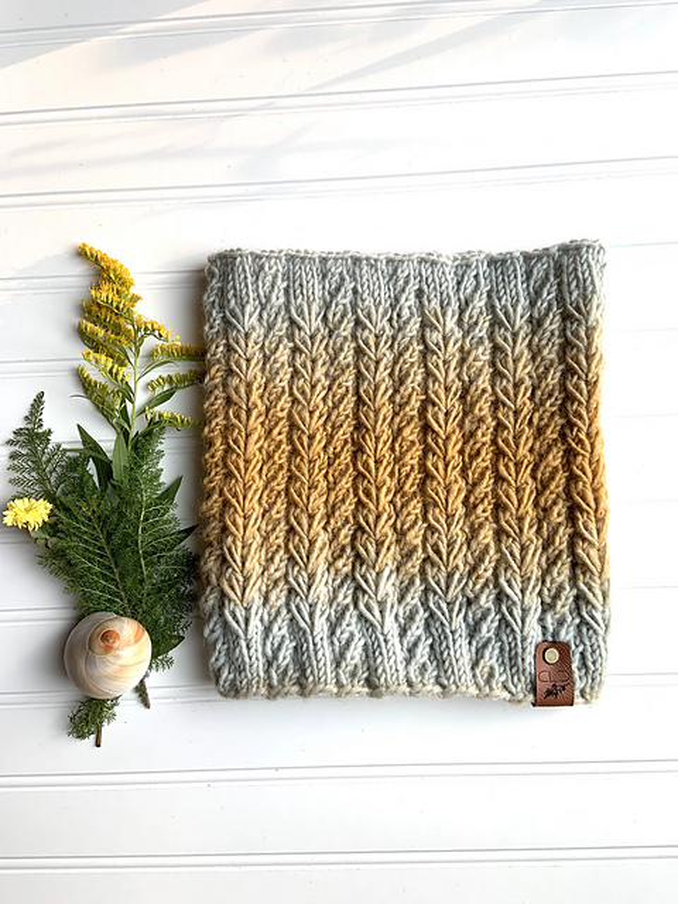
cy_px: 452
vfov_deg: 67.3
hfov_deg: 53.1
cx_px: 339
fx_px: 679
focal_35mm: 26
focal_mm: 4.25
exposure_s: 1/120
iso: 40
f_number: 1.8
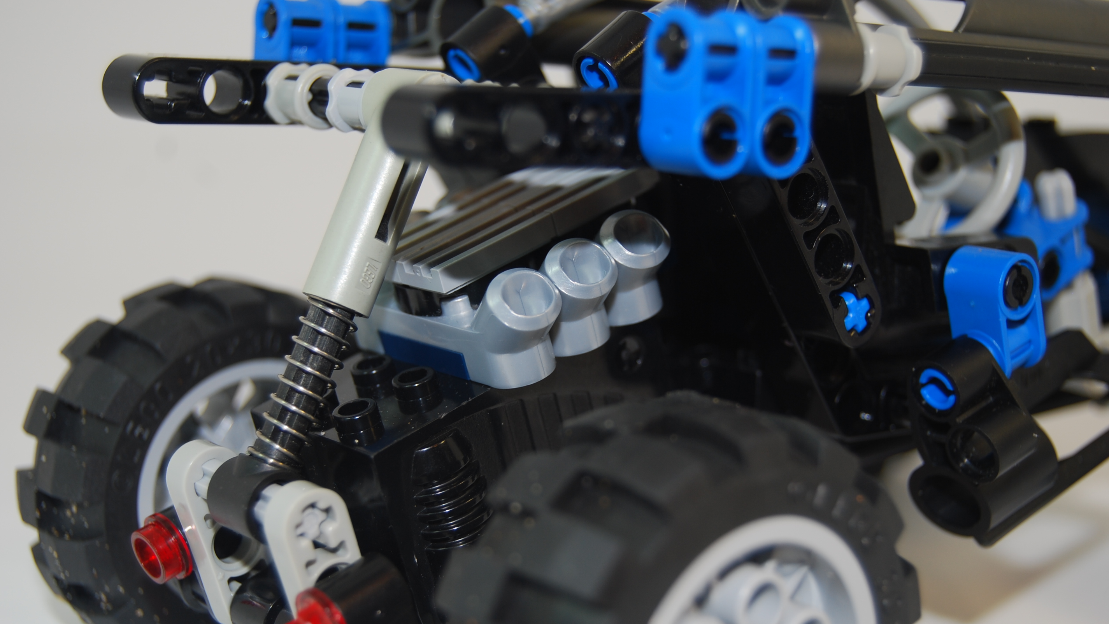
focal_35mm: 64
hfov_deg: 32.8
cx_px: 549
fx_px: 1882
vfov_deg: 18.8
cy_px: 350
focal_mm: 40
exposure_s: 1/125
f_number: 5
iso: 100
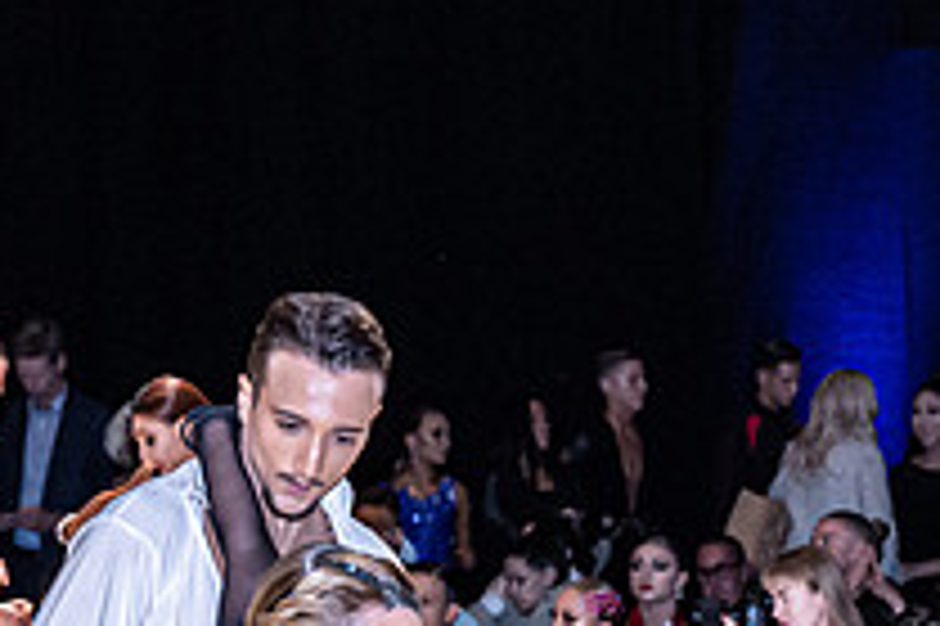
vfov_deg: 6.0
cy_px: 752
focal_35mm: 229
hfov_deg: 9.0
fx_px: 5975
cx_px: 520
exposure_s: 1/500
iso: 3200
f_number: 4
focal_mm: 62
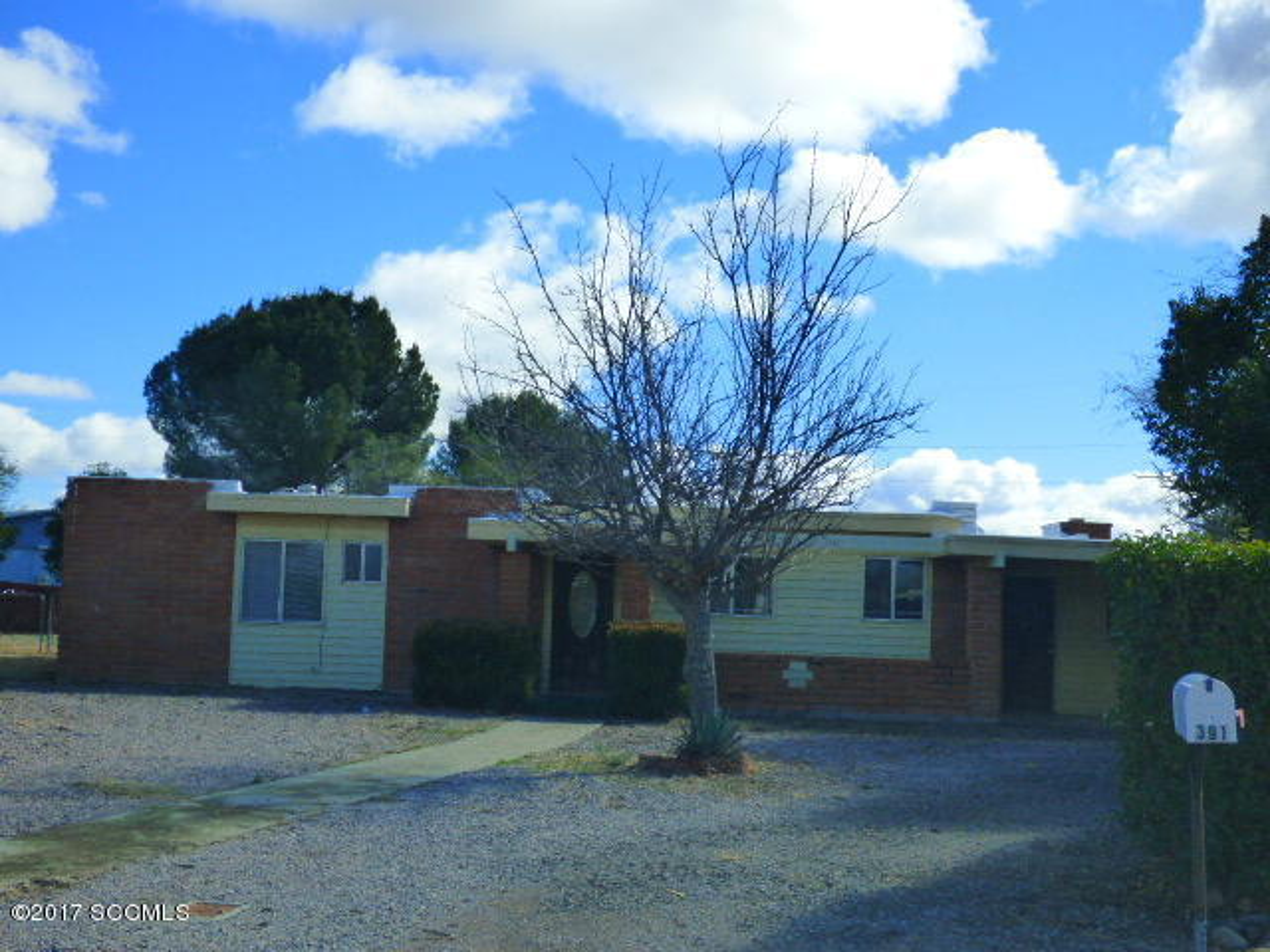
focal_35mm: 48
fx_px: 1761
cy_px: 476
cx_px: 635
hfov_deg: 39.7
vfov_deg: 30.3
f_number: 3.8
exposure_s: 1/800
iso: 250
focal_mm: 8.24
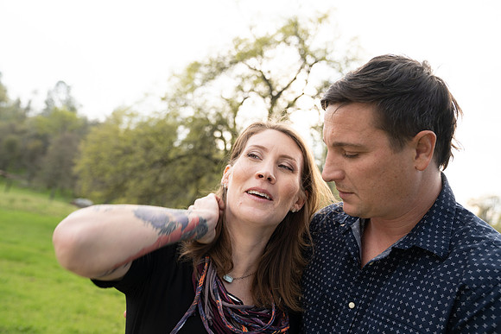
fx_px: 431
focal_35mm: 31
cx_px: 250
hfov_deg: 60.3
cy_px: 167
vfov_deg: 42.3
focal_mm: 31
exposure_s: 1/125
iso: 125
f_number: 3.5
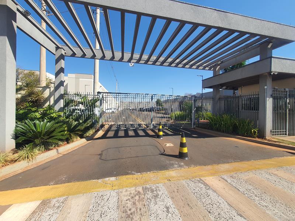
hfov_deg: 106.2
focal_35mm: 13
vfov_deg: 89.9
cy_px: 110
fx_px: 111
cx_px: 148
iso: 50
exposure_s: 1/598
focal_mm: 1.8
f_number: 2.2
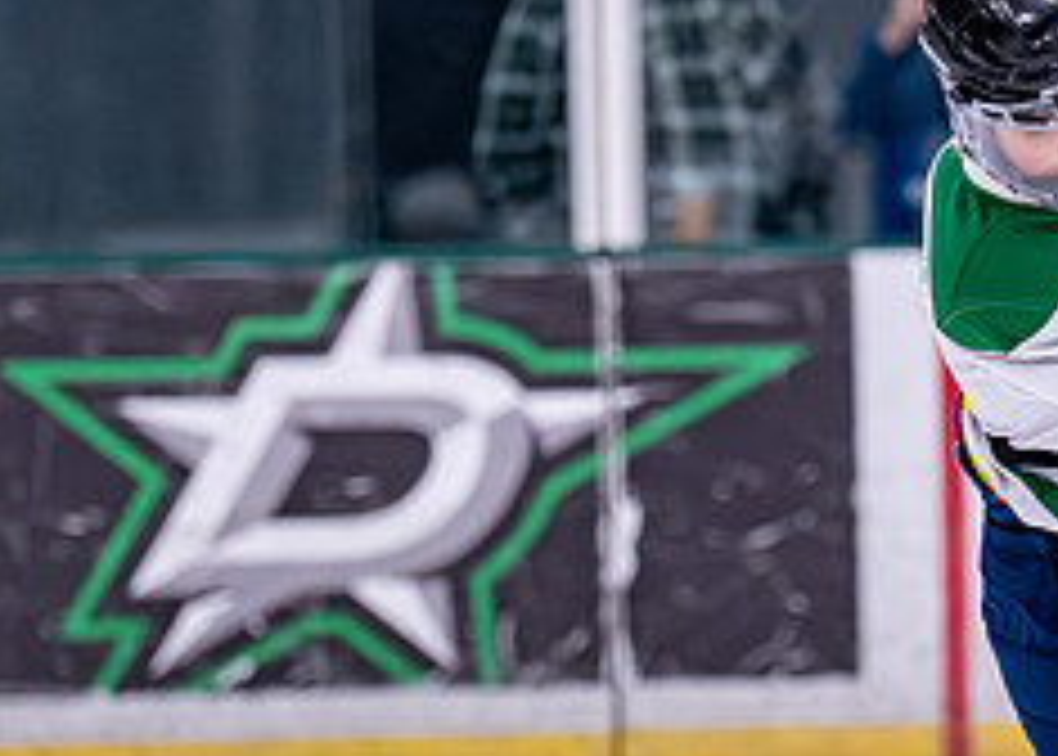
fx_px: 16621
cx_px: 1114
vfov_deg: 2.6
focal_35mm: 553
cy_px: 687
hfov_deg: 3.6
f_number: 2.8
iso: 2500
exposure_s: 1/1250
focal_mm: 146
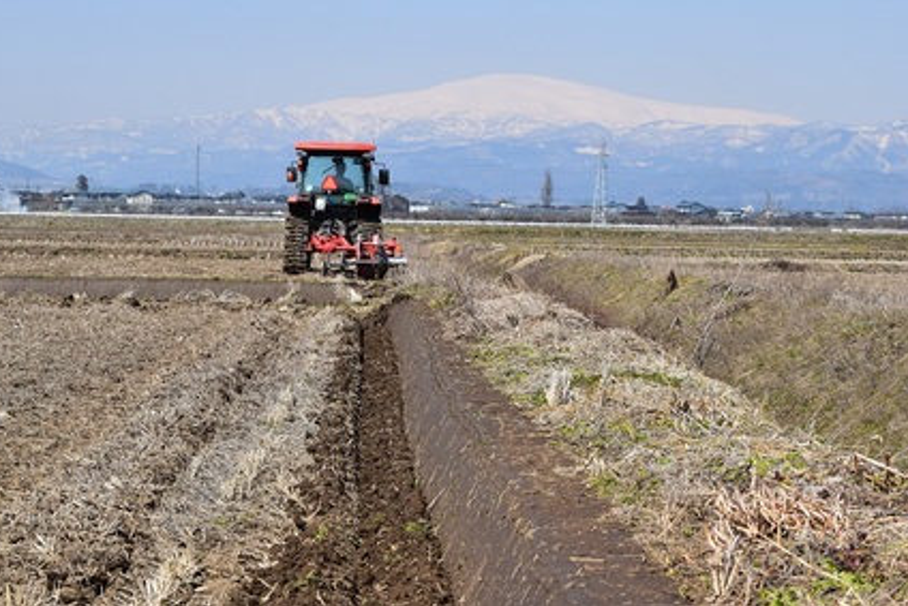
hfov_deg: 19.7
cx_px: 433
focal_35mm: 104
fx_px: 2612
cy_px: 287
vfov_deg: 13.2
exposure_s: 1/500
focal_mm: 65
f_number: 11
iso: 360
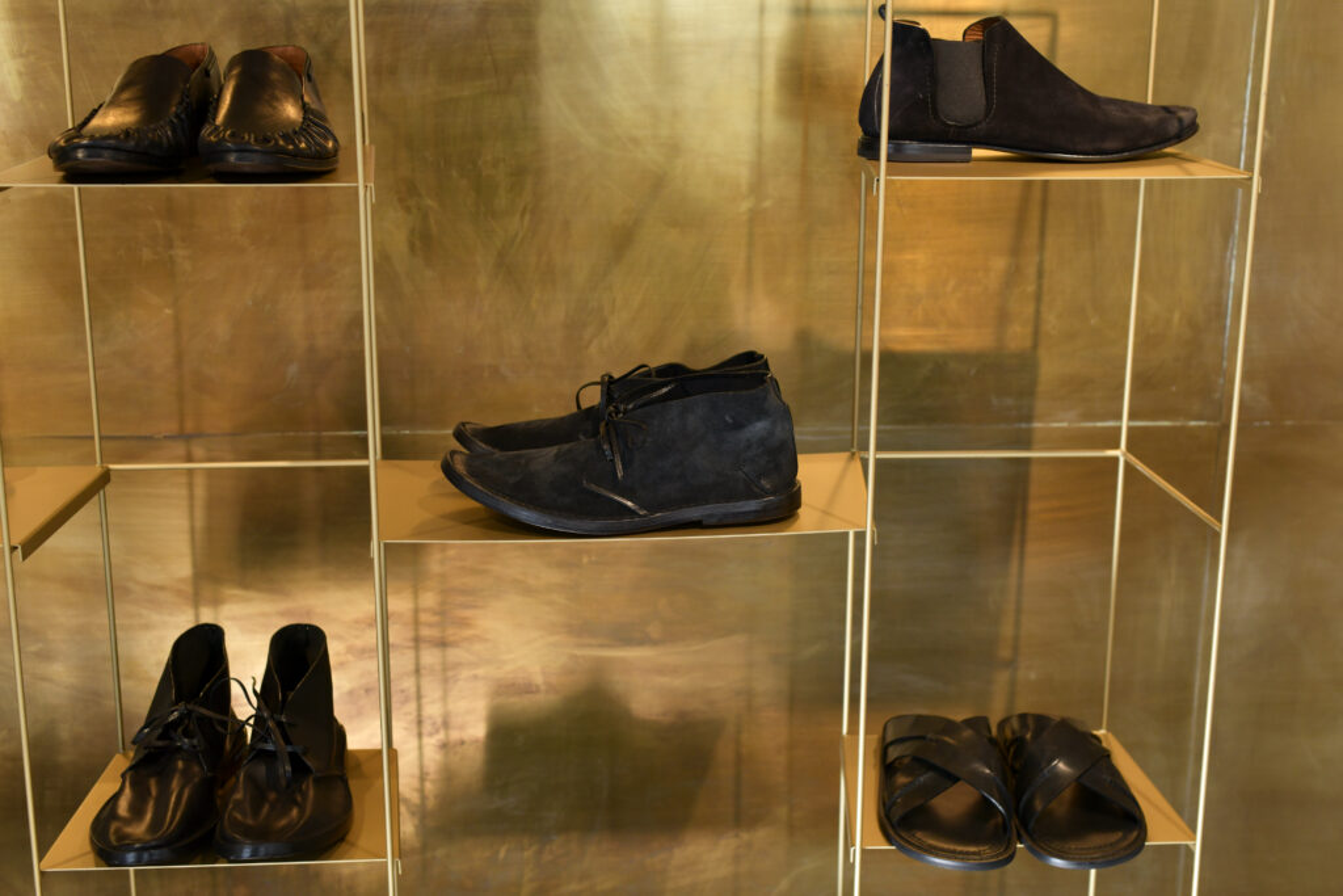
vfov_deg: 27.0
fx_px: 1865
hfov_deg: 39.6
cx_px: 672
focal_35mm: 50
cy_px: 448
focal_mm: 50
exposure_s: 1/250
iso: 500
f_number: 4.5
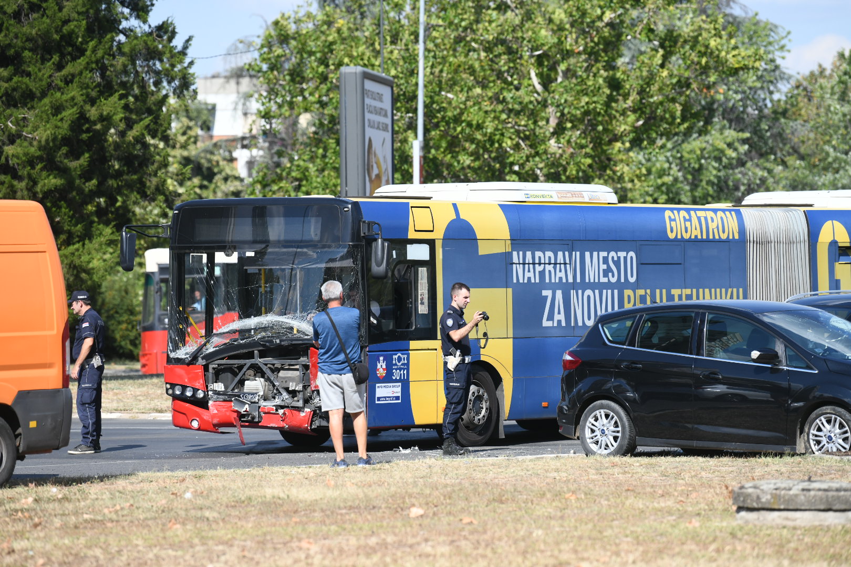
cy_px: 284
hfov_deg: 10.3
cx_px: 426
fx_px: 4727
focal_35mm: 200
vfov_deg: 6.9
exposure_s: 1/6400
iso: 800
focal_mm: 200
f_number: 4
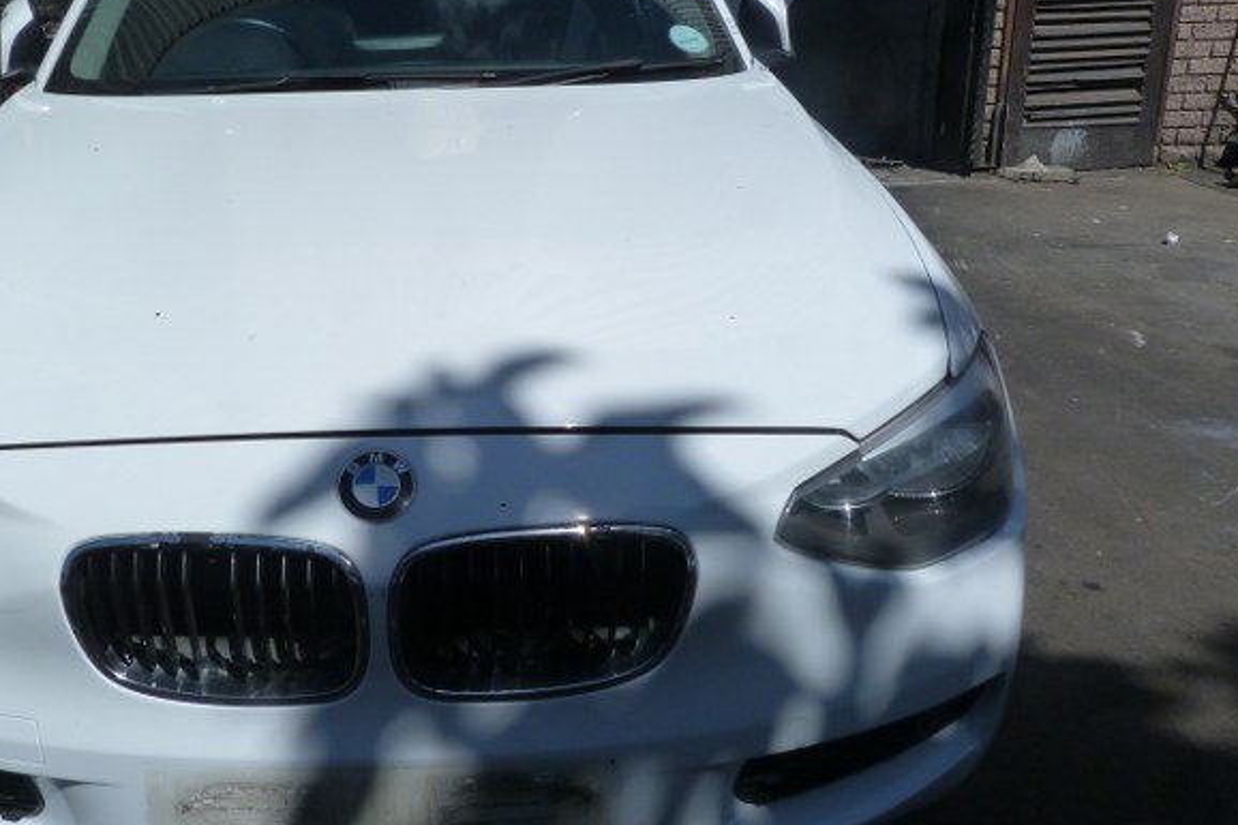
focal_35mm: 36
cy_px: 319
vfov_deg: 36.7
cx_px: 446
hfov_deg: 52.4
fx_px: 1238
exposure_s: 1/800
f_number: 5.6
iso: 125
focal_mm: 4.5
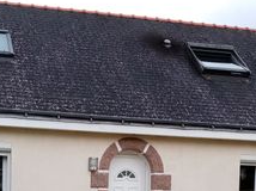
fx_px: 539
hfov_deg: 26.6
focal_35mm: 73
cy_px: 253
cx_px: 92
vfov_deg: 18.6
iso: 105
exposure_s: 1/248
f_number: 1.8
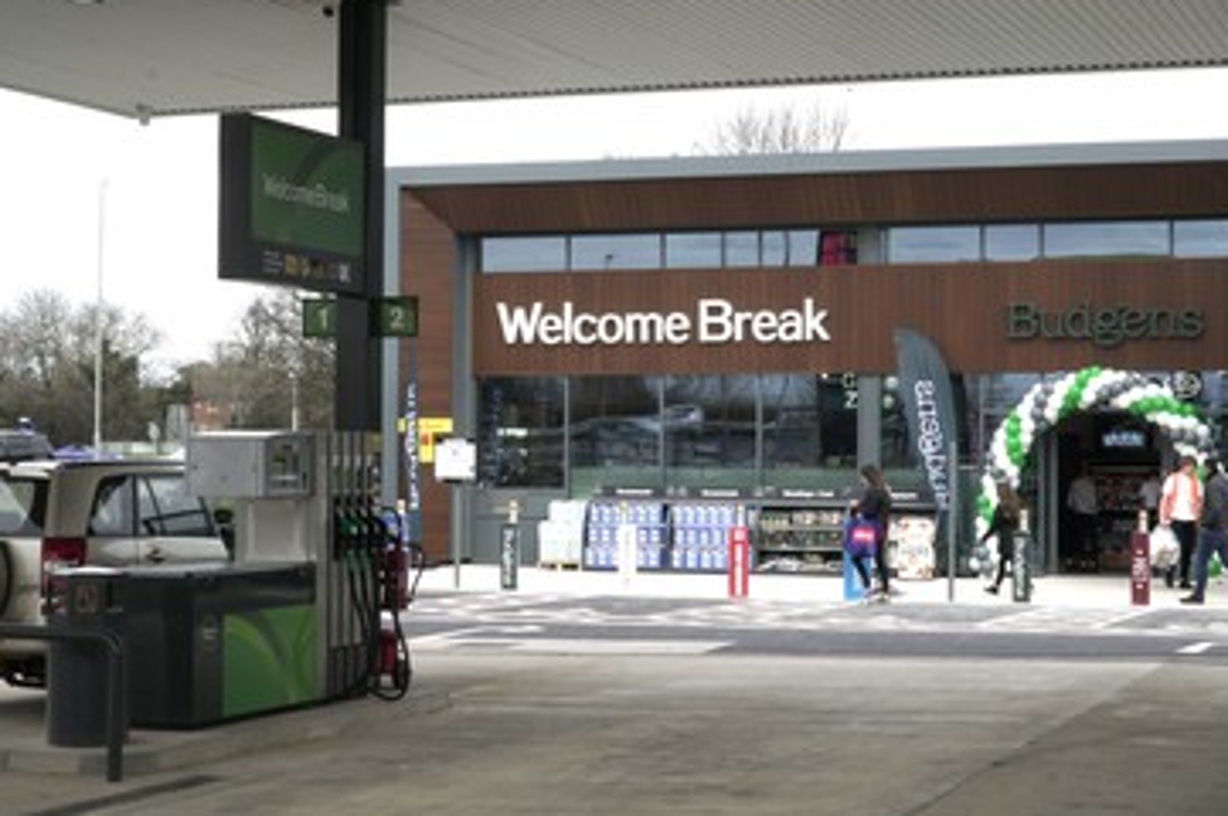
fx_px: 2079
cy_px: 372
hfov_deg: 32.9
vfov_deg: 22.2
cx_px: 667
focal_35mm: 61
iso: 250
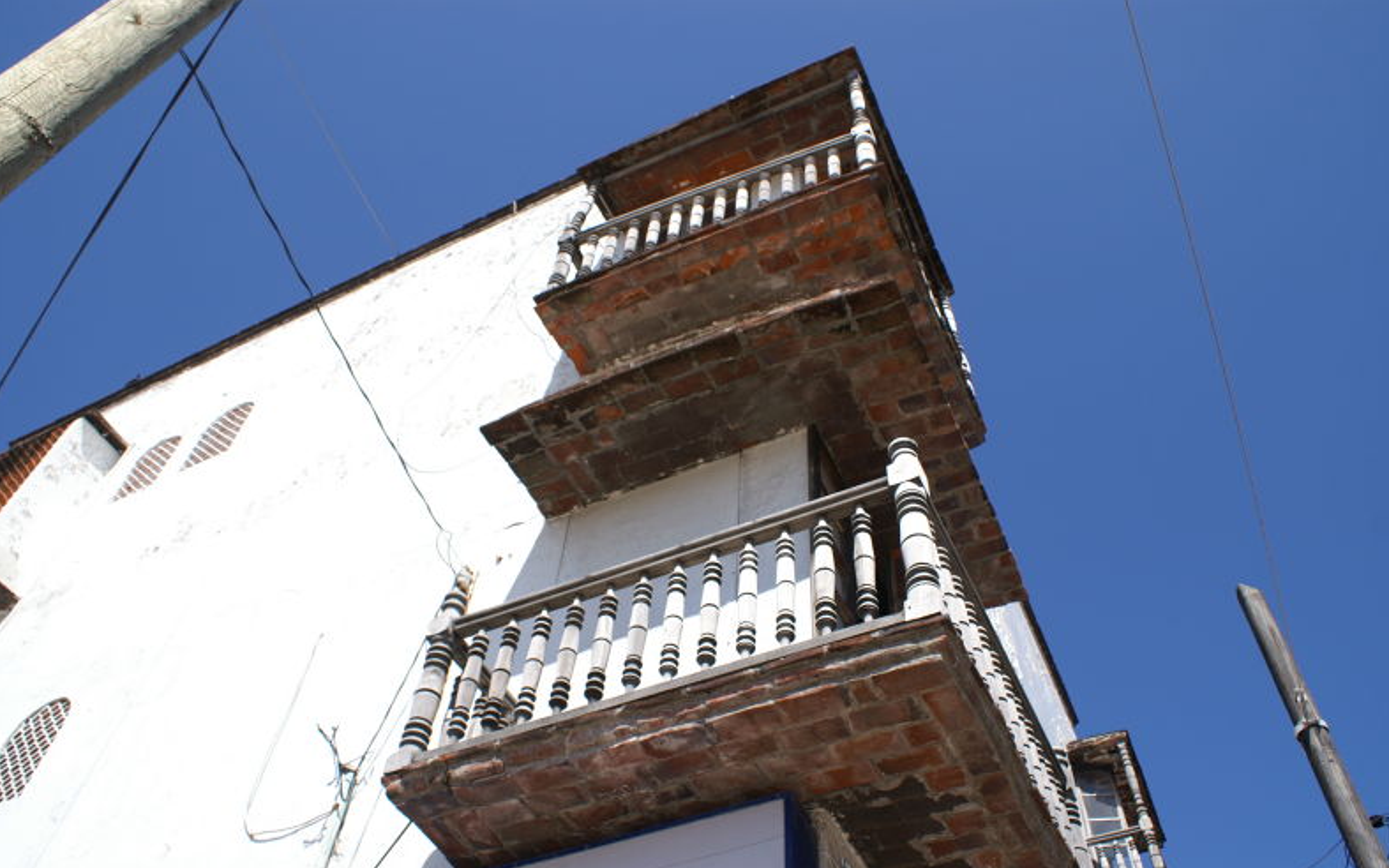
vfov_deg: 40.6
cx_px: 700
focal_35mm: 31
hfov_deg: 61.2
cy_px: 465
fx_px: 1174
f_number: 8
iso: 100
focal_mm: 20
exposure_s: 1/250
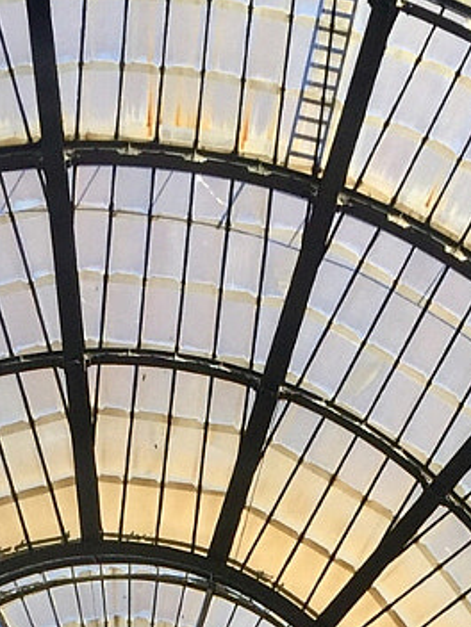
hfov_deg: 11.2
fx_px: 2395
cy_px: 1051
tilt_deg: +83.4
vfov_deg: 13.7
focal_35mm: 132
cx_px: 255
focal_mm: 4.15
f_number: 2.2
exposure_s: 1/628
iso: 32
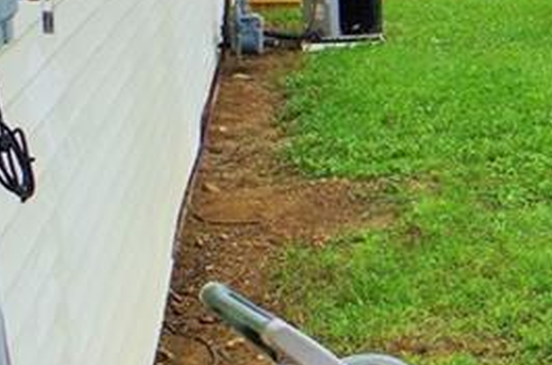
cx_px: 1017
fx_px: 1591
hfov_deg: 16.3
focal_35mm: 104
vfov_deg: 13.0
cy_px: 43
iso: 400
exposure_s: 1/250
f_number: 11
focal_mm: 18
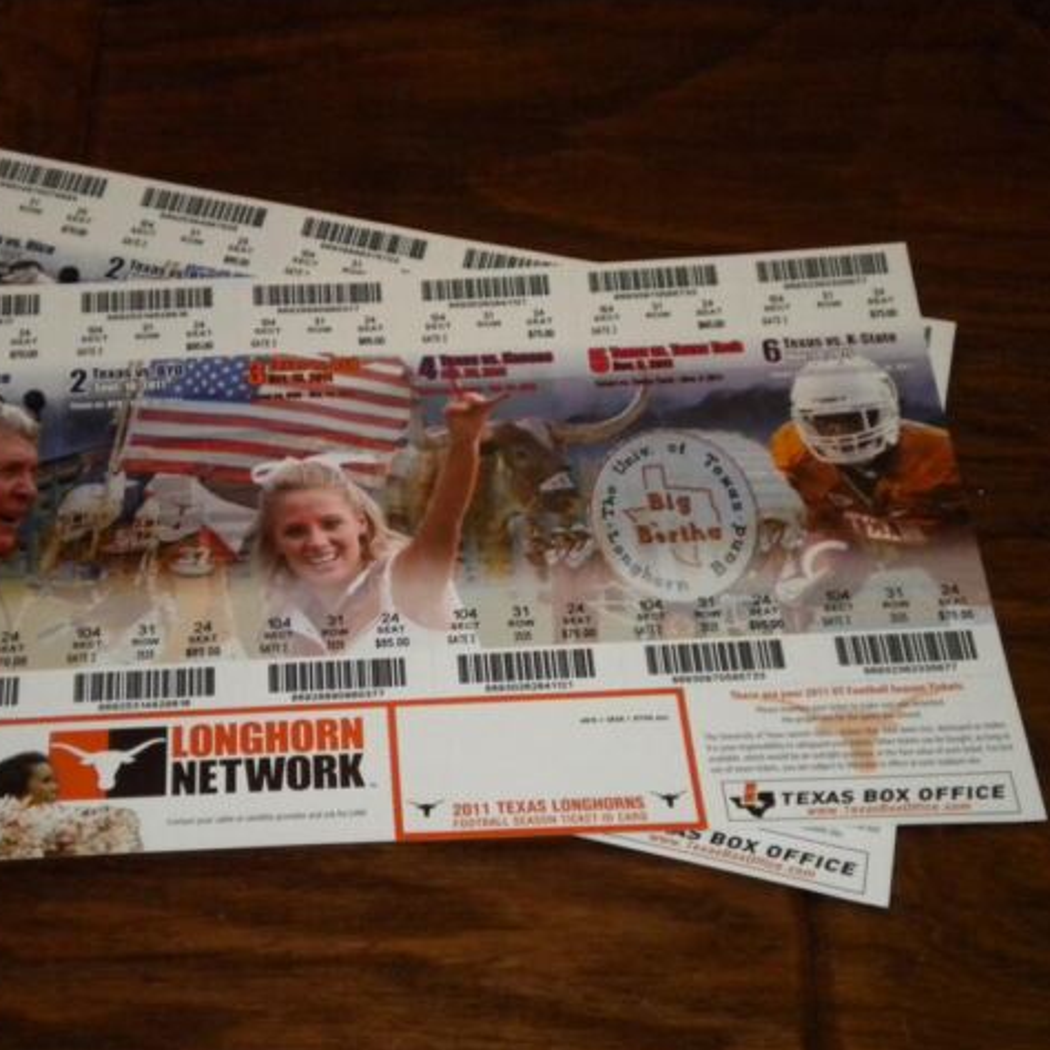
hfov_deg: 27.7
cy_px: 525
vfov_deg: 27.7
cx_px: 428
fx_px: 2128
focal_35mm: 62
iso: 400
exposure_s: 1/8
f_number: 3.9
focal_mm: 9.3
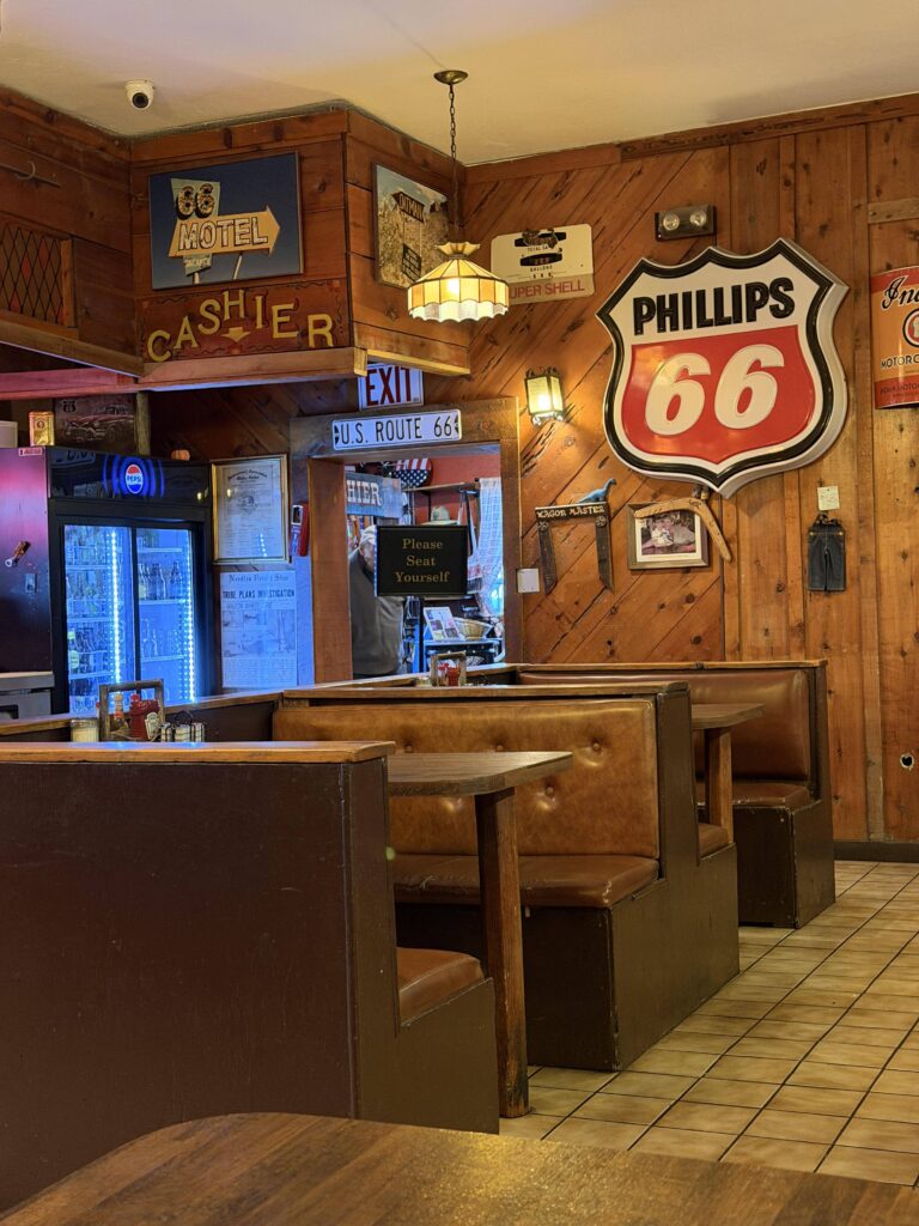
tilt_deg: -1.2
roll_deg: +1.2
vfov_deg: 39.7
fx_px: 1699
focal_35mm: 48
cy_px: 613
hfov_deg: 30.3
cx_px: 460
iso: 500
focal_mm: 6.76
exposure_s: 1/30
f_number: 1.78
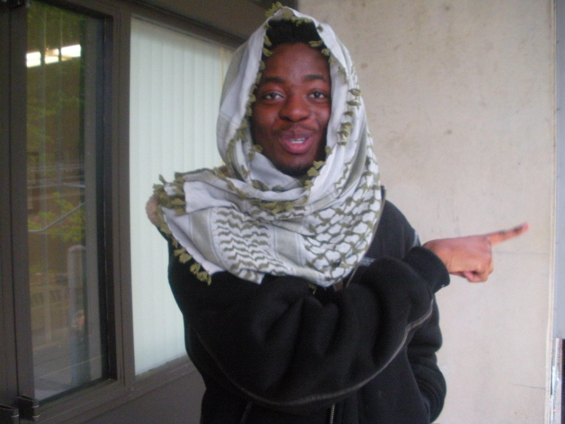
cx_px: 282
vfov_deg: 39.7
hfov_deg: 51.4
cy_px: 212
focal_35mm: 36
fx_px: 588
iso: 400
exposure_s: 1/37
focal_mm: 6.3
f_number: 3.5
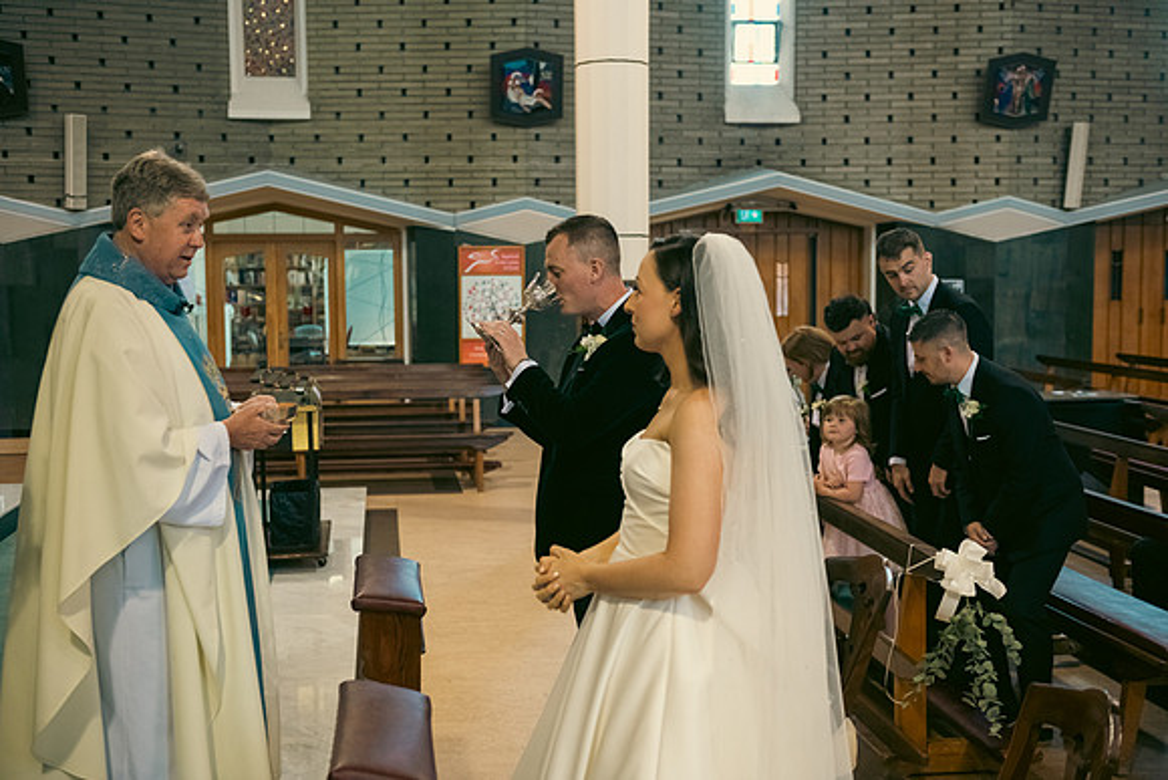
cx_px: 584
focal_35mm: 44
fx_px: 1428
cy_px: 390
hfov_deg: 44.5
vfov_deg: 30.5
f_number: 3.5
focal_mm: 44
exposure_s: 1/160
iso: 1000
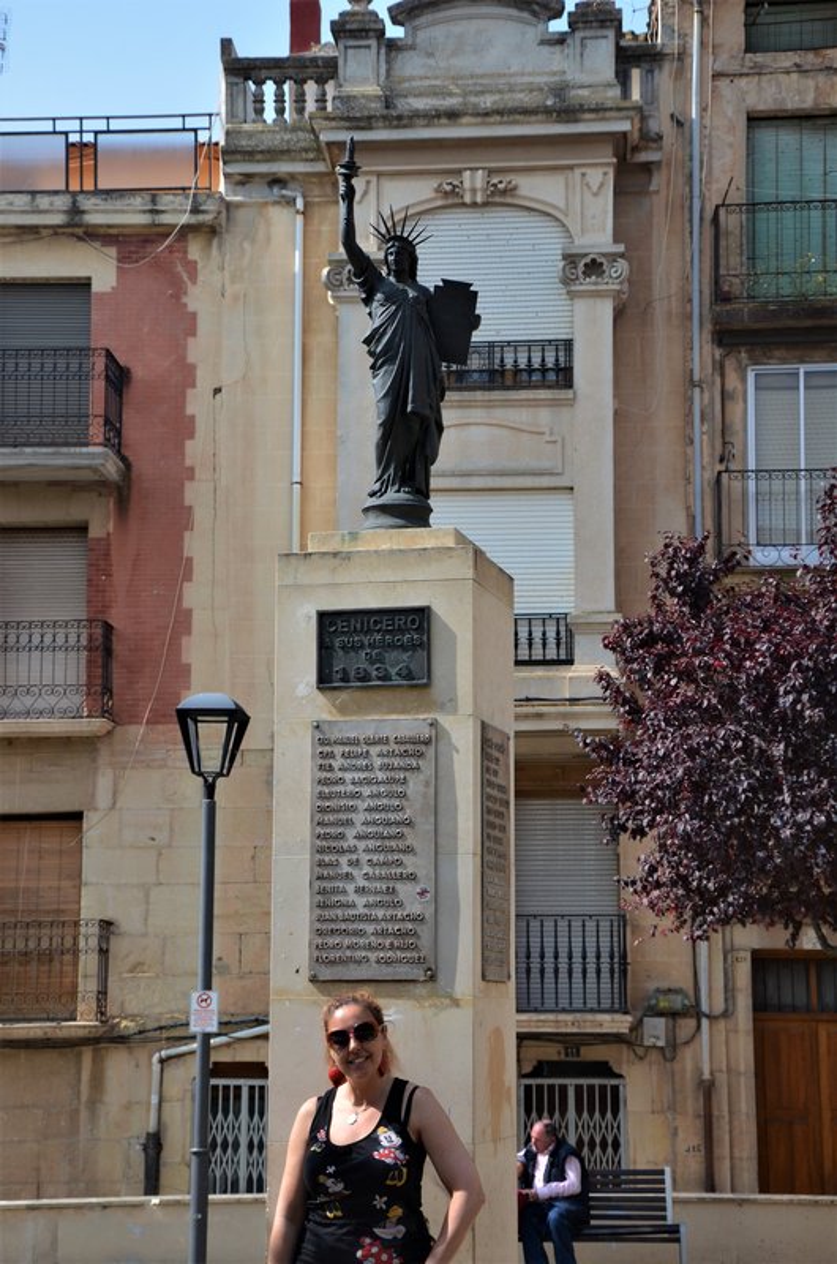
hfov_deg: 18.1
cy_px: 632
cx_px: 418
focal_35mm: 75
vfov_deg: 27.0
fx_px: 2627
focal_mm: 50
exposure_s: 1/1600
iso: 640
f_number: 7.1
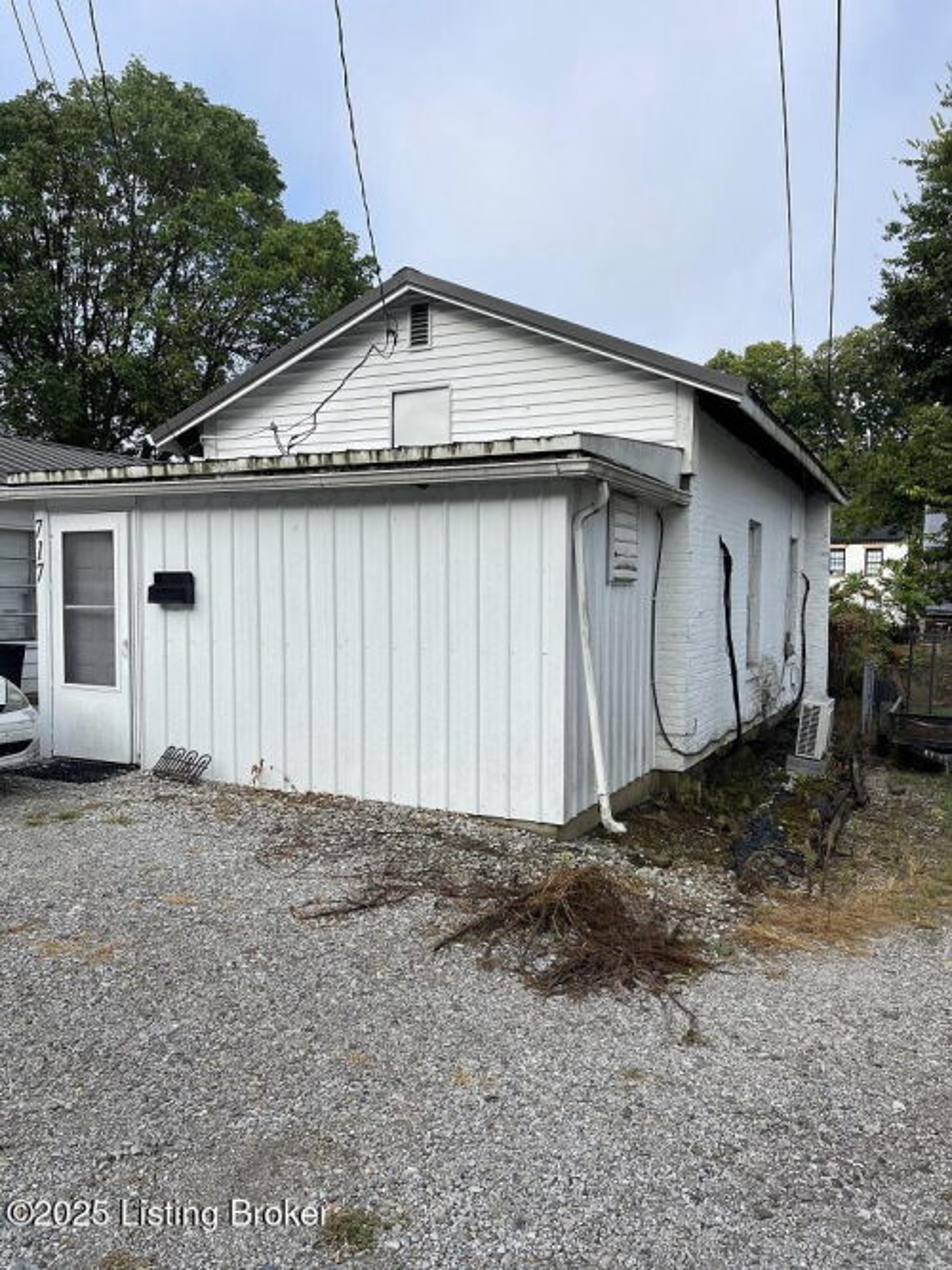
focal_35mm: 25
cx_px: 476
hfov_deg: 54.9
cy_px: 635
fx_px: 917
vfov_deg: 69.4
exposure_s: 1/2247
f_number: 1.6
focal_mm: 5.1
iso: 32
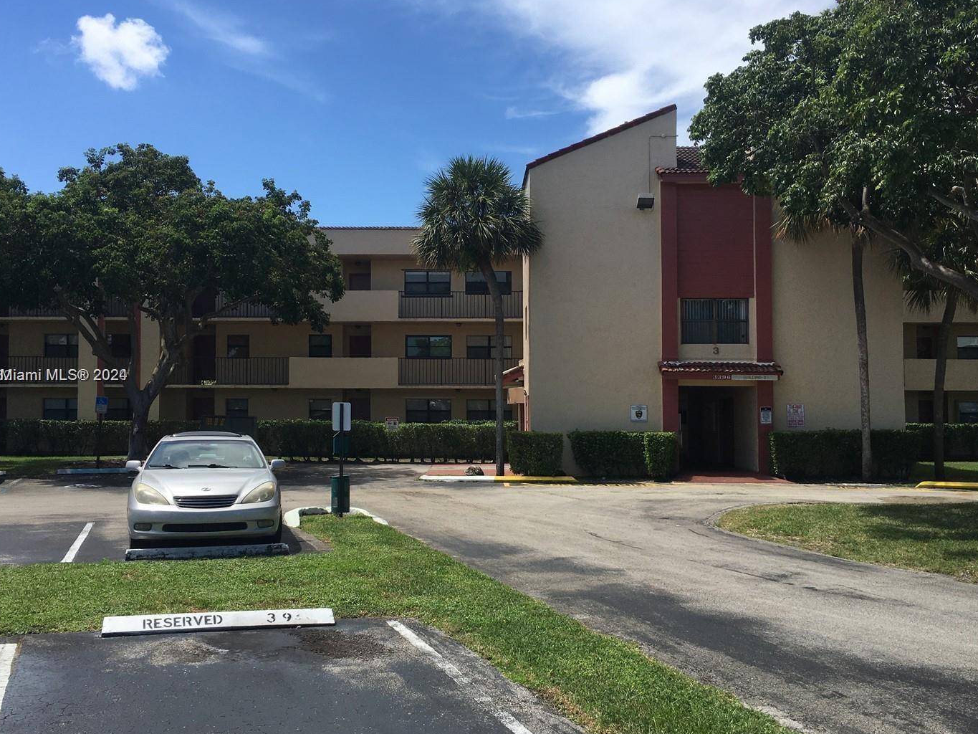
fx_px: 961
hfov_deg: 53.9
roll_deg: -2.3
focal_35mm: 34
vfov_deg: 41.8
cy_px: 376
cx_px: 471
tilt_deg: +3.8
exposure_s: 1/1374
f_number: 2.2
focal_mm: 4.15
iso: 25
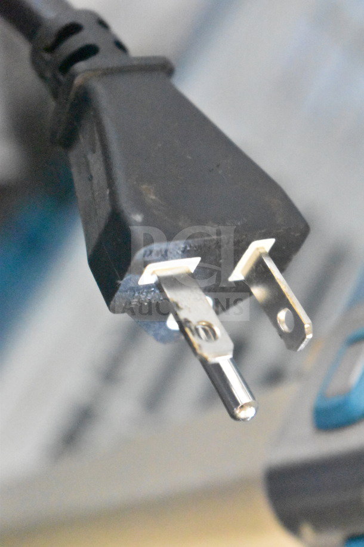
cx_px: 182
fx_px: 1251
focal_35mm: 82
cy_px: 274
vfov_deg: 24.6
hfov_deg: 16.6
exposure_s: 1/80
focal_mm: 55
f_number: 5.6
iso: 25600
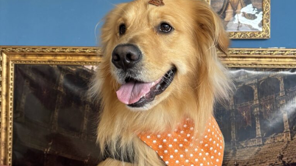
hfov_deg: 52.8
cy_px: 85
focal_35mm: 38
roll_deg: -1.7
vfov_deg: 31.2
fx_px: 298
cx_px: 149
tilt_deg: +1.4
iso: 80
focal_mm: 5.96
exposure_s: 1/121
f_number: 1.6
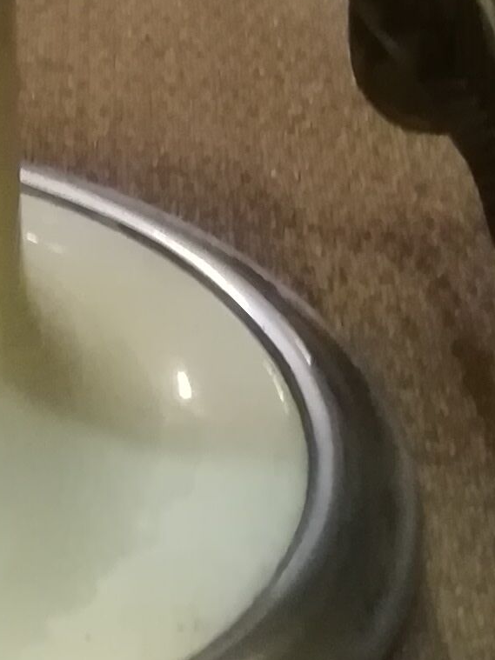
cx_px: -192
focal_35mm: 136
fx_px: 2594
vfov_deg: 12.7
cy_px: -665
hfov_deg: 10.6
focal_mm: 3.83
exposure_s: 1/20
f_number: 2.2
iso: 500
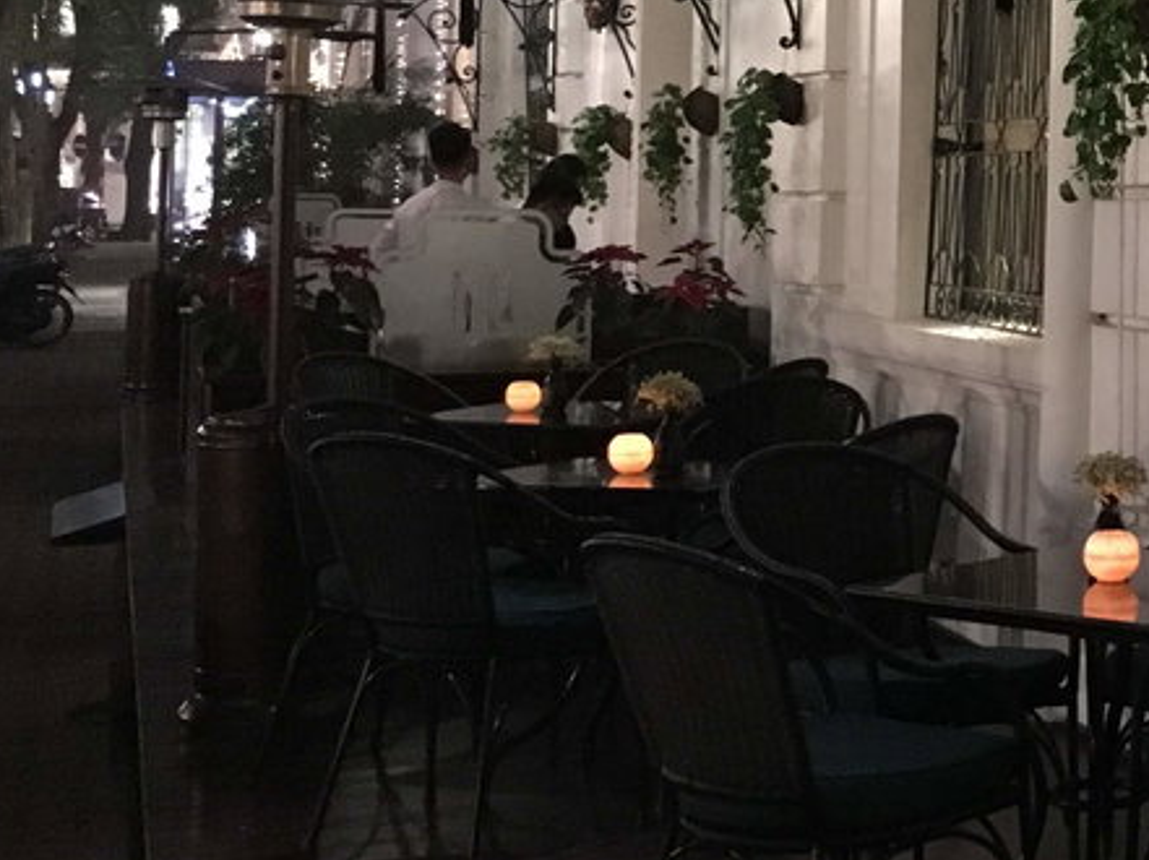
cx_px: 1451
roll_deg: -1.5
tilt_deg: +1.8
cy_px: 143
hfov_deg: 22.4
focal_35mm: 79
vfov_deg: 18.4
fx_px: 2620
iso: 320
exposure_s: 1/17
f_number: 2.2
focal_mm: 4.15
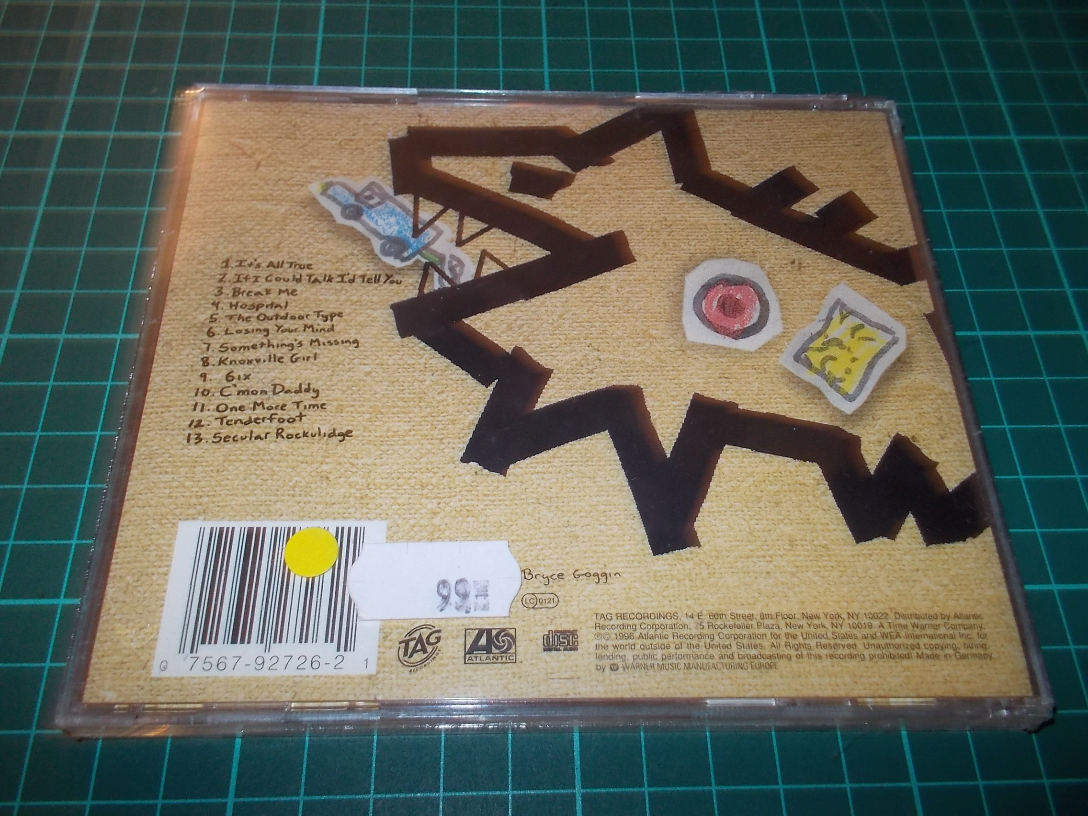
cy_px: 408
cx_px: 544
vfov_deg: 48.2
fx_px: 911
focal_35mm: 29
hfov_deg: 61.7
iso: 200
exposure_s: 1/30
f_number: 3.3
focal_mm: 4.1
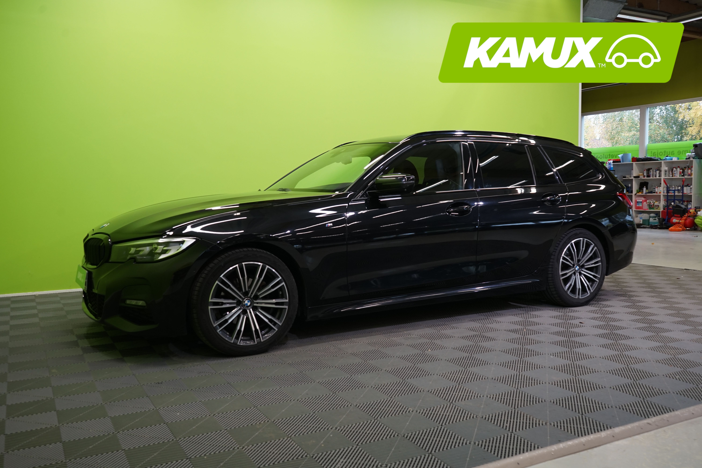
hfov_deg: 60.3
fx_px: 604
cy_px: 234
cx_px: 351
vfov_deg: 42.3
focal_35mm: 31
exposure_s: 1/30
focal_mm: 31
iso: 640
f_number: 6.3
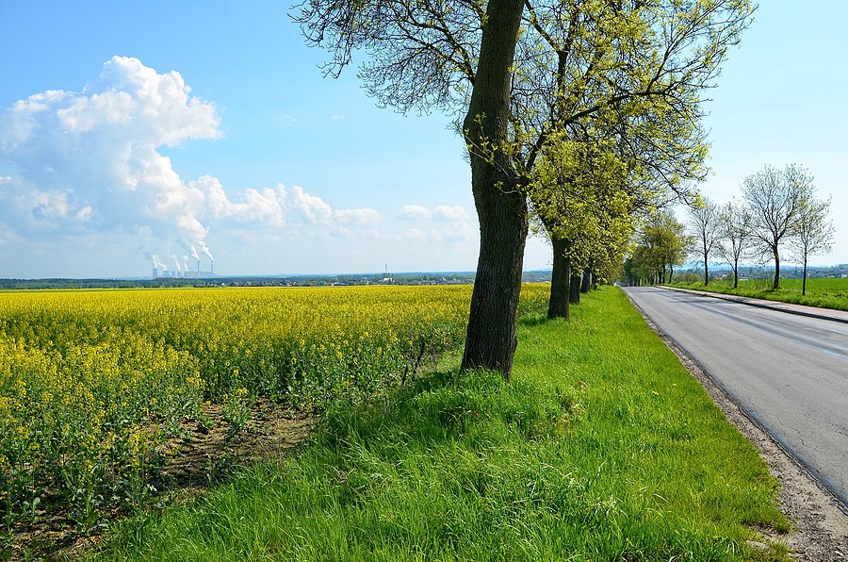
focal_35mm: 36
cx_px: 424
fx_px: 846
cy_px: 281
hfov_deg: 53.2
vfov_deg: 36.7
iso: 100
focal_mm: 24
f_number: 8
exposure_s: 1/250
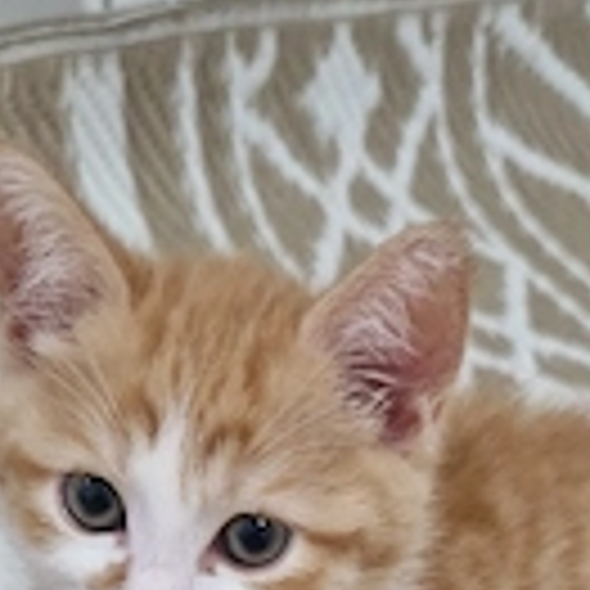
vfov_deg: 24.4
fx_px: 1196
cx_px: 297
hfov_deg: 27.7
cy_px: 757
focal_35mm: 62
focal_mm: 5.4
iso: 320
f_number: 1.8
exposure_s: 1/100
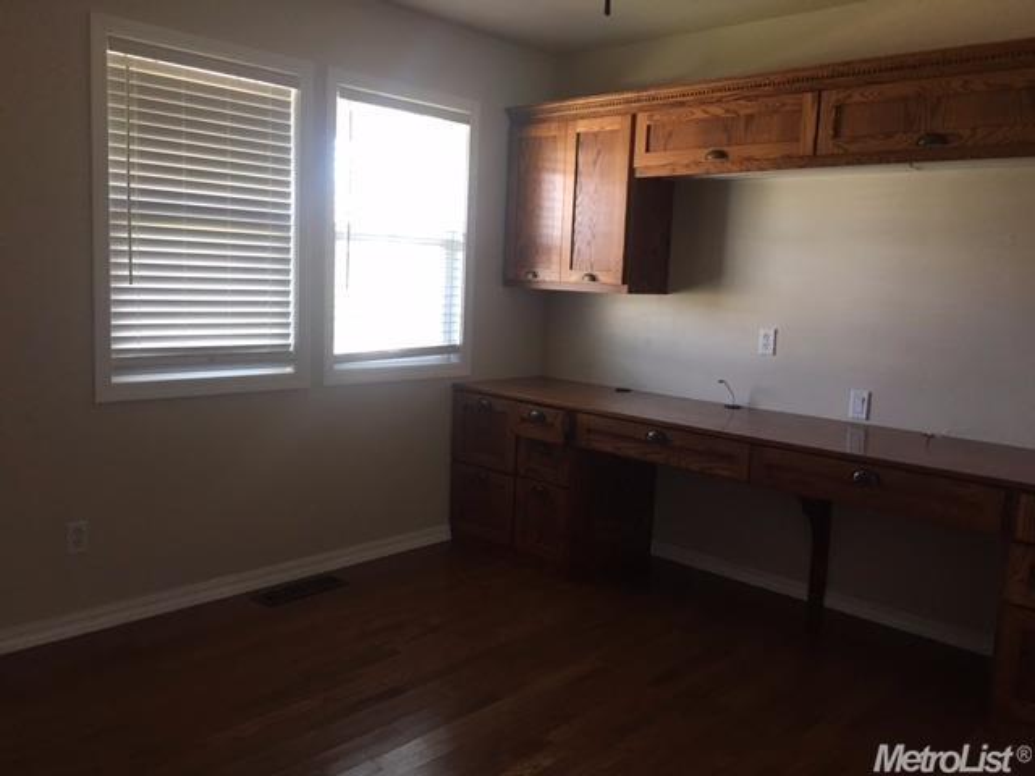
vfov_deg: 48.2
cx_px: 518
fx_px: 867
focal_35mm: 29
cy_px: 388
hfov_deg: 61.7
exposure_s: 1/15
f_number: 2.2
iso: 50
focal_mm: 4.15
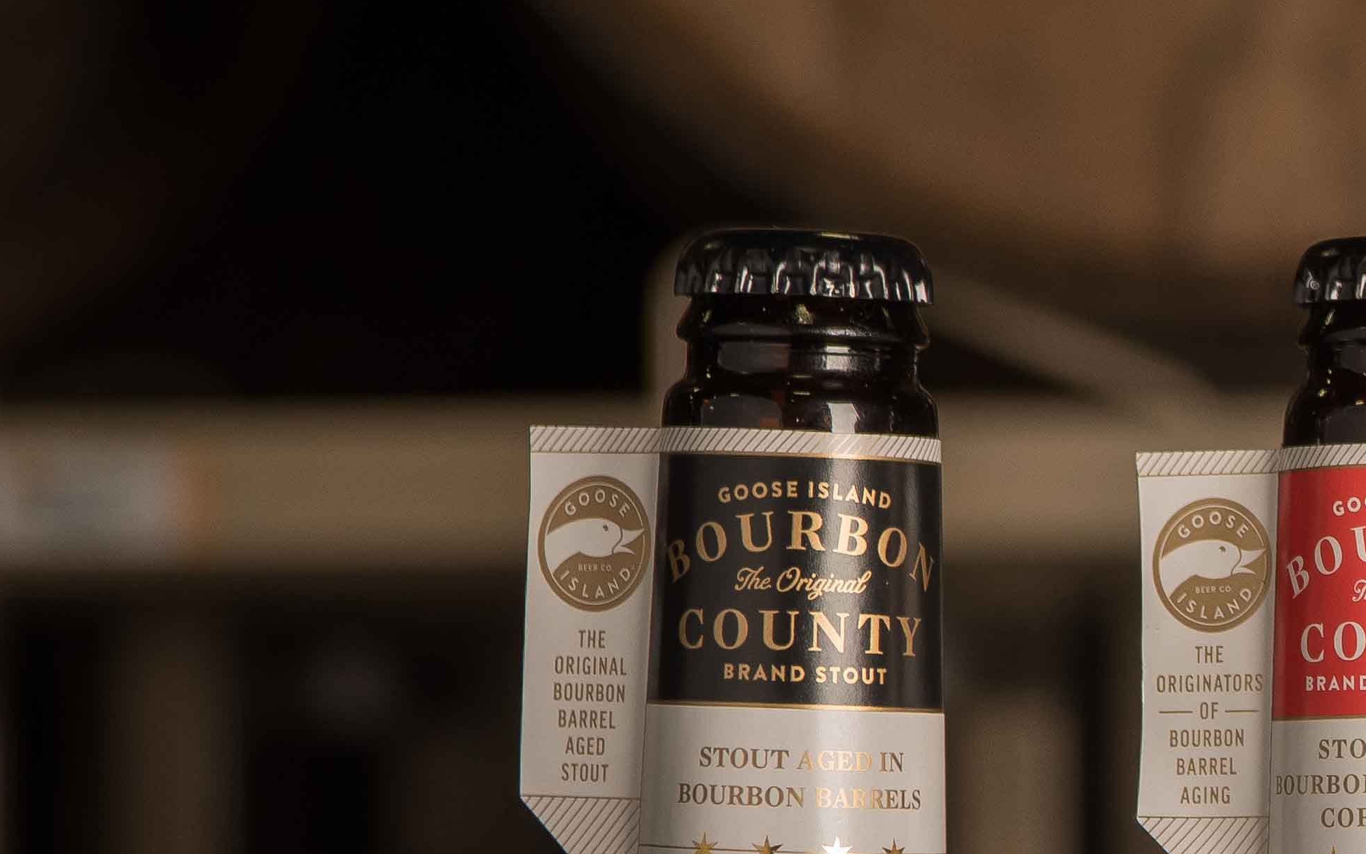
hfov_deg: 7.7
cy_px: 1028
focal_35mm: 266
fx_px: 9902
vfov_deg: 4.9
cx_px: 2442
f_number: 6.3
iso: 320
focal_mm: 70
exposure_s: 1/100
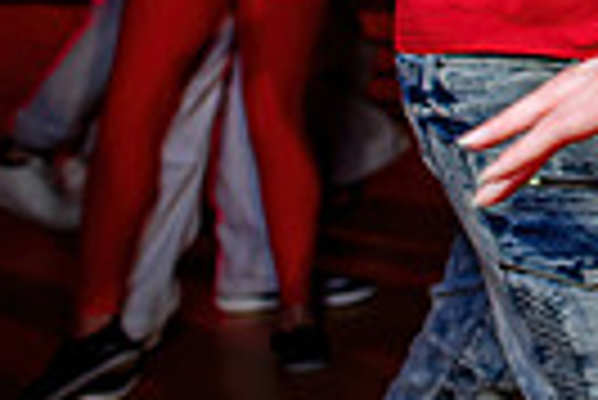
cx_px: 1380
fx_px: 2245
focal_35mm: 135
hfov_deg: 12.4
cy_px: -167
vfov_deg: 9.9
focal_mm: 24
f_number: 1.8
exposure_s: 1/100
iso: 800
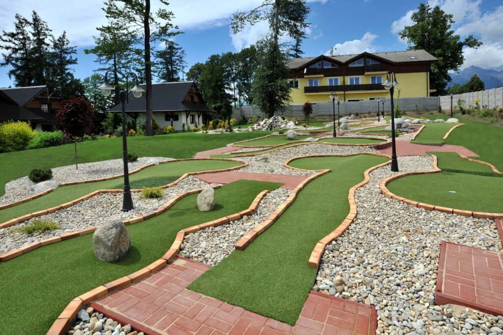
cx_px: 252
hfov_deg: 87.0
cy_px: 168
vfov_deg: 64.5
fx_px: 265
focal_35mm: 19
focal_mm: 19
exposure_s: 1/200
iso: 100
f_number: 14
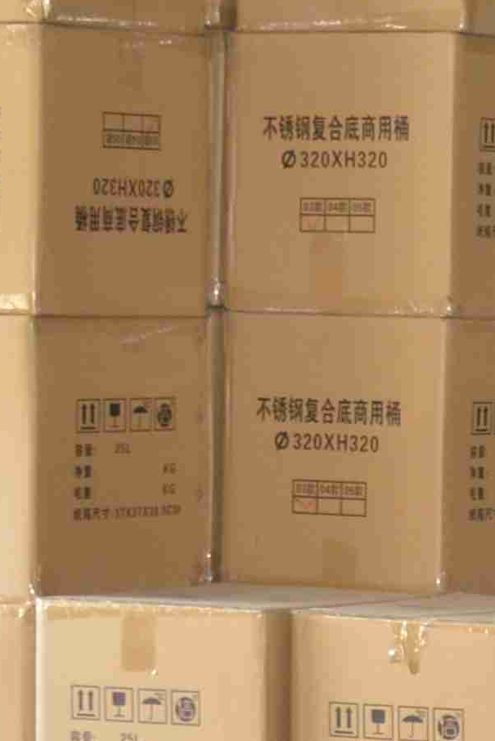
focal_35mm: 244
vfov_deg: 8.4
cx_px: 1324
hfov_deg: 5.4
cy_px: 581
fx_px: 5030
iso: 560
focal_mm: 30
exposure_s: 1/60
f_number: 4.8
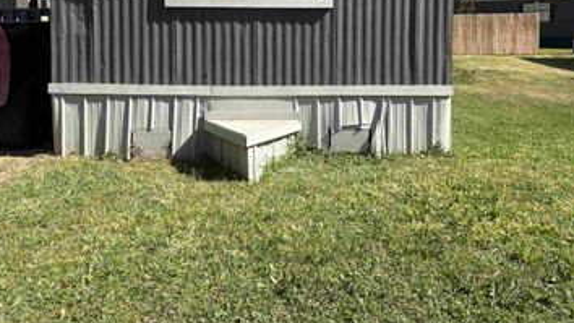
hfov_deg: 50.5
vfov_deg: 29.0
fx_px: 609
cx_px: 302
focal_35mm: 40
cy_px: 61
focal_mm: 5.96
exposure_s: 1/2747
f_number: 1.6
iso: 50
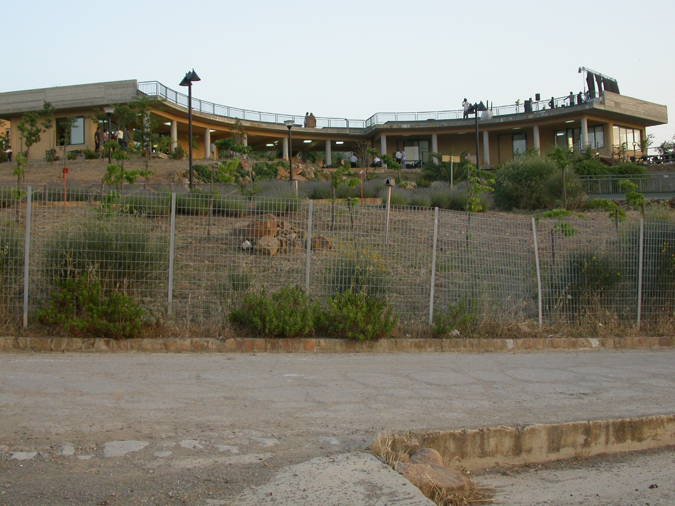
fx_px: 741
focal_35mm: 38
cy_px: 253
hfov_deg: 49.0
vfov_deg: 37.7
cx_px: 338
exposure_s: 1/93.9
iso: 100
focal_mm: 7.85
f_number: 4.2
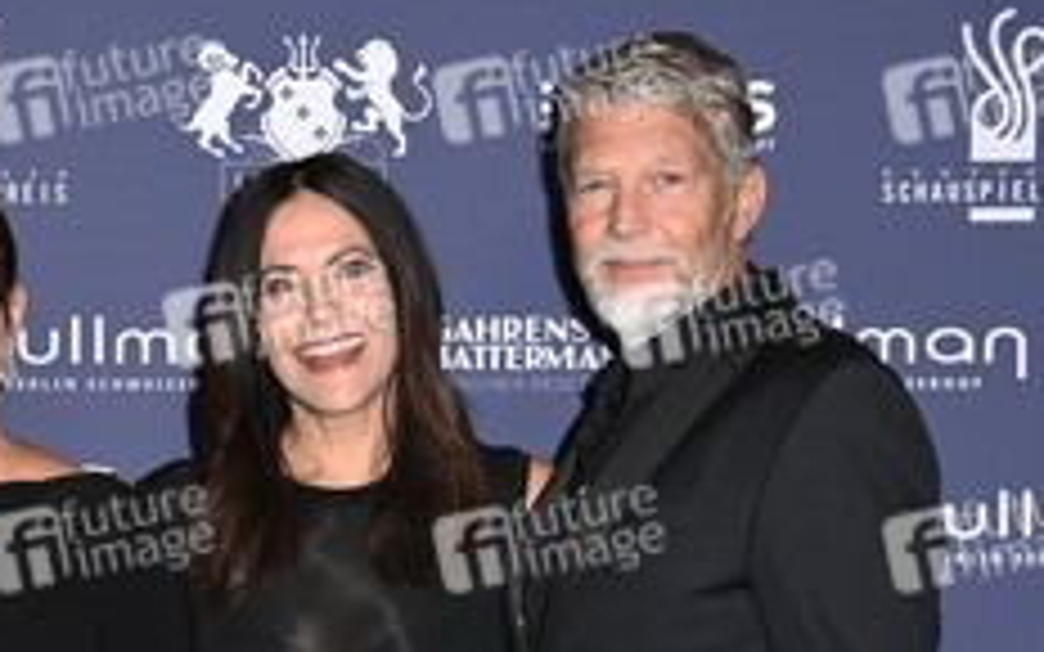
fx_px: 3101
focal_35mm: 109
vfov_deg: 11.9
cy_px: 652
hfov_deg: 18.9
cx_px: 160
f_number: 5.6
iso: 320
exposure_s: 1/250
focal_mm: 55
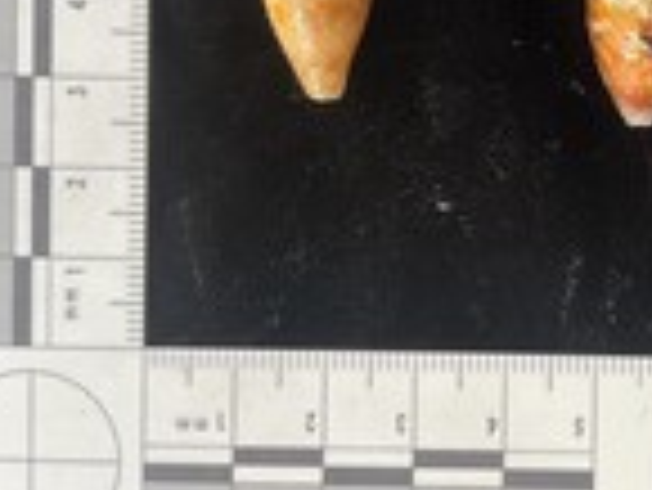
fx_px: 1320
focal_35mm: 70
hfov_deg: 26.6
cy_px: 110
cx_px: 616
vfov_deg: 20.8
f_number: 1.8
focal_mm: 3
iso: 100
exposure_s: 1/60
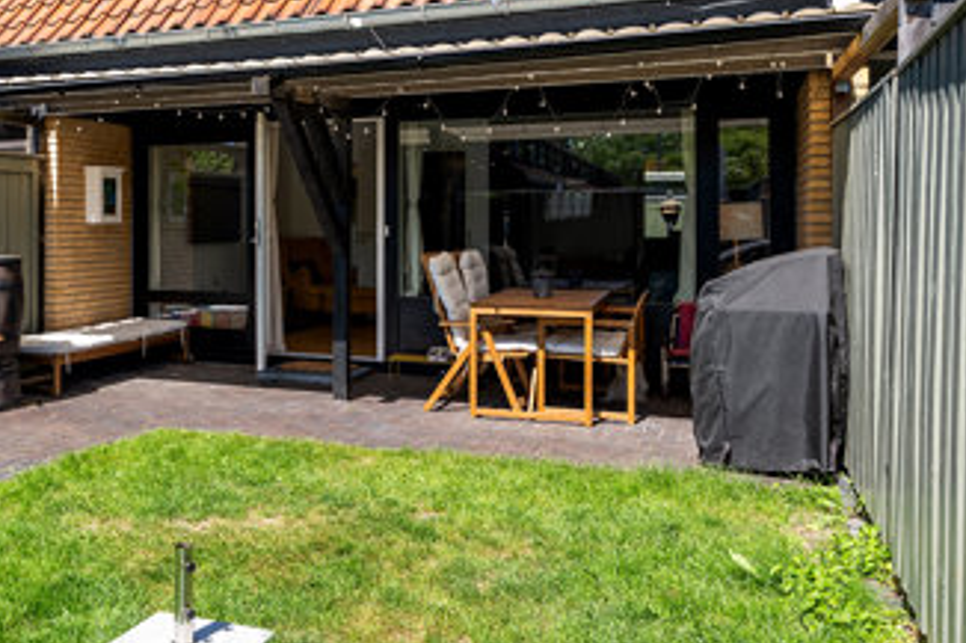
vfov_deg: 35.4
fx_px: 963
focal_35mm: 36
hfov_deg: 50.7
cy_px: 104
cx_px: 222
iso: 160
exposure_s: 1/400
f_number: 4.5
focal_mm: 19.5
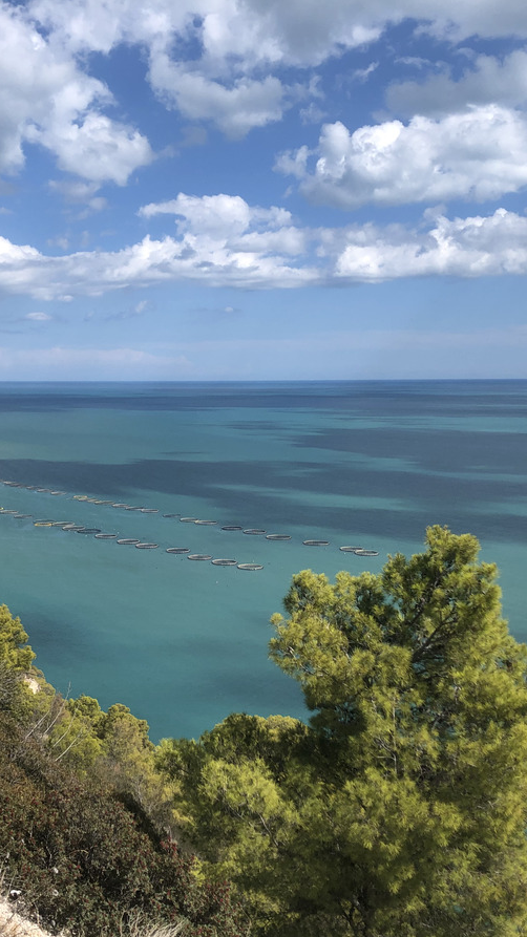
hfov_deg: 28.9
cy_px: 471
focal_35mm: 41
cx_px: 199
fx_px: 1019
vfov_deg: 49.4
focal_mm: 4
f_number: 1.8
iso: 20
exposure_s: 1/2825
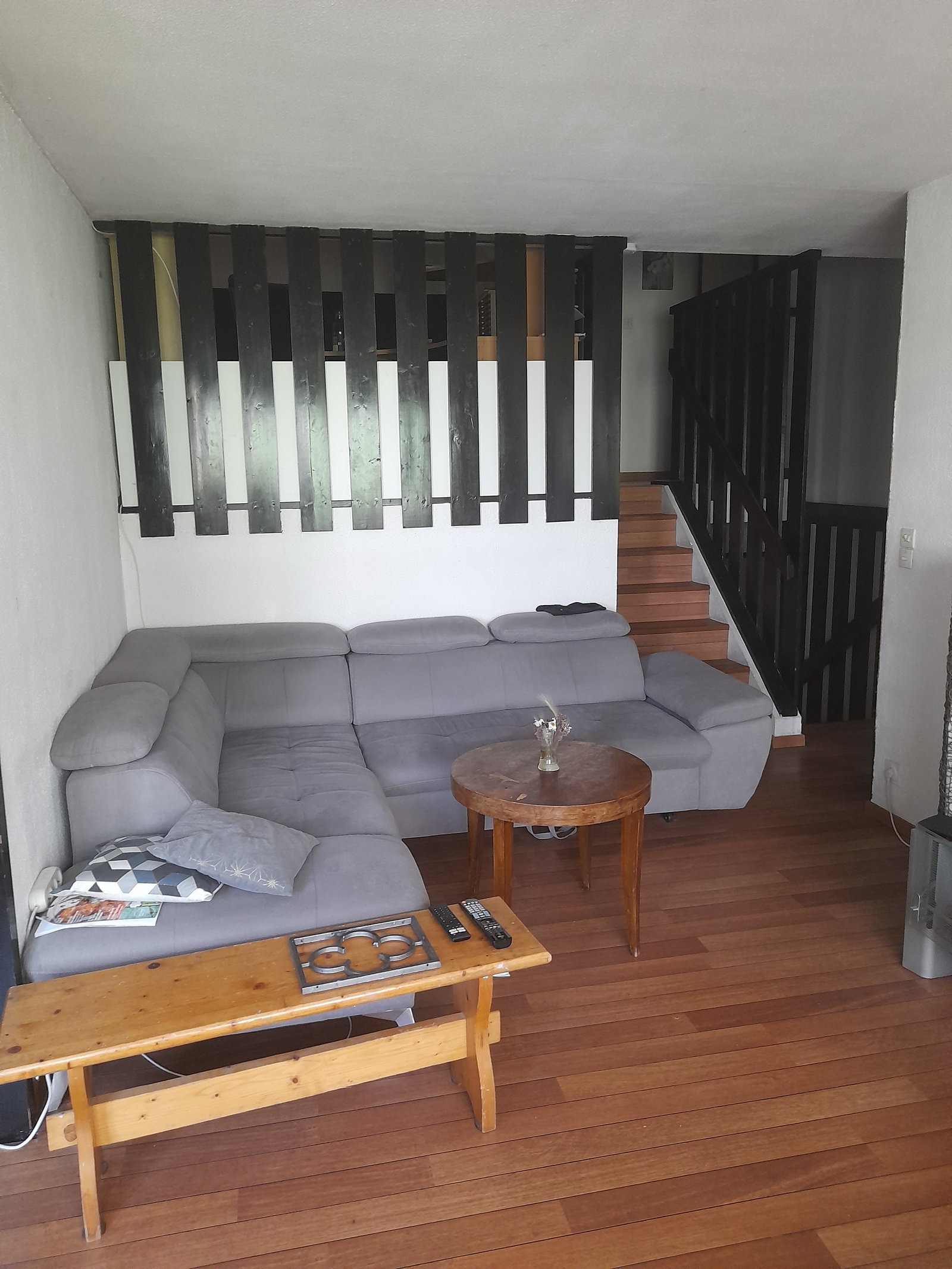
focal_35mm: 25
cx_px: 476
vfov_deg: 69.4
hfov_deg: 54.9
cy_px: 634
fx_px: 917
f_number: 2
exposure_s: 1/50
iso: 320
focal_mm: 4.6
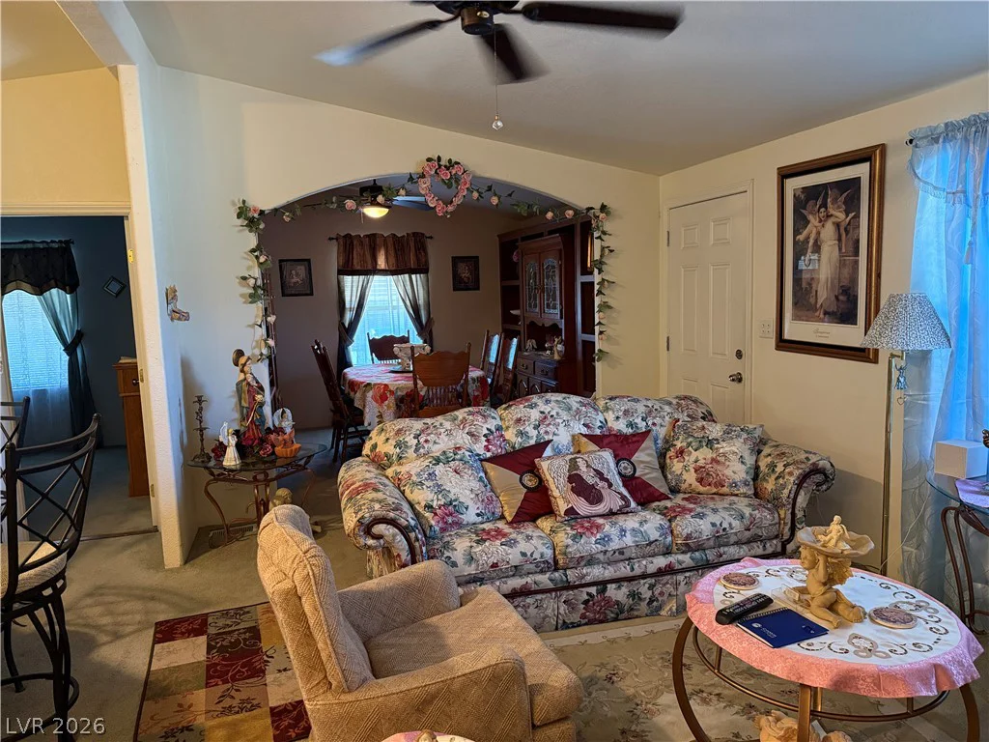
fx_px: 686
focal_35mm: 24
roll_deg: +1.5
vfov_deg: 56.8
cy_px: 371
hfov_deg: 71.6
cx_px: 494
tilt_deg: -6.2
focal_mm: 6.76
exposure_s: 1/60
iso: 640
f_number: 1.78
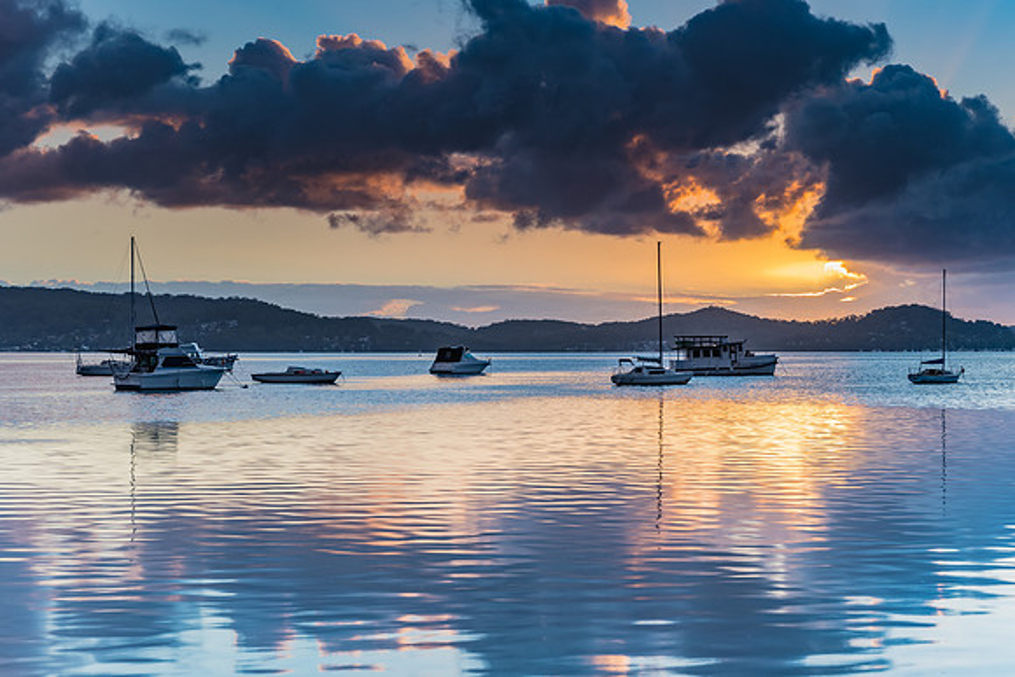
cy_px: 338
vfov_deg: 21.3
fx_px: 1798
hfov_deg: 31.5
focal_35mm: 64
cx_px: 508
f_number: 11
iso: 50
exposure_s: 1/8
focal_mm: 42
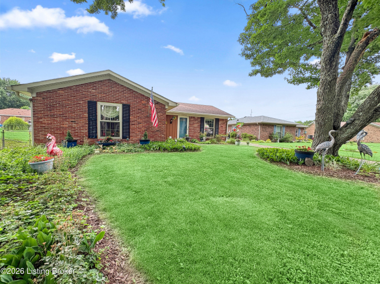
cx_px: 190
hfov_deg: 102.1
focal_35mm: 14
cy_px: 142
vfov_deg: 85.7
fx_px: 154
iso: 64
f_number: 2.2
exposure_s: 1/320
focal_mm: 2.22
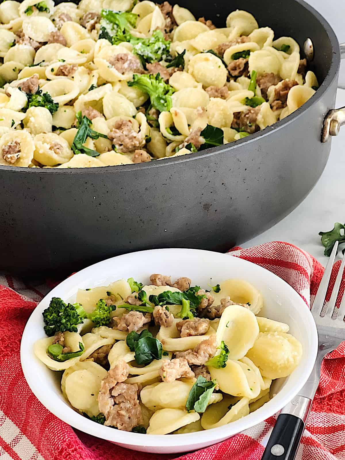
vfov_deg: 25.3
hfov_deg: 19.1
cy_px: 230
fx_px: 1023
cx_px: 172
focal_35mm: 77
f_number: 2.8
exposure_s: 1/30
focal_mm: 9
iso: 320
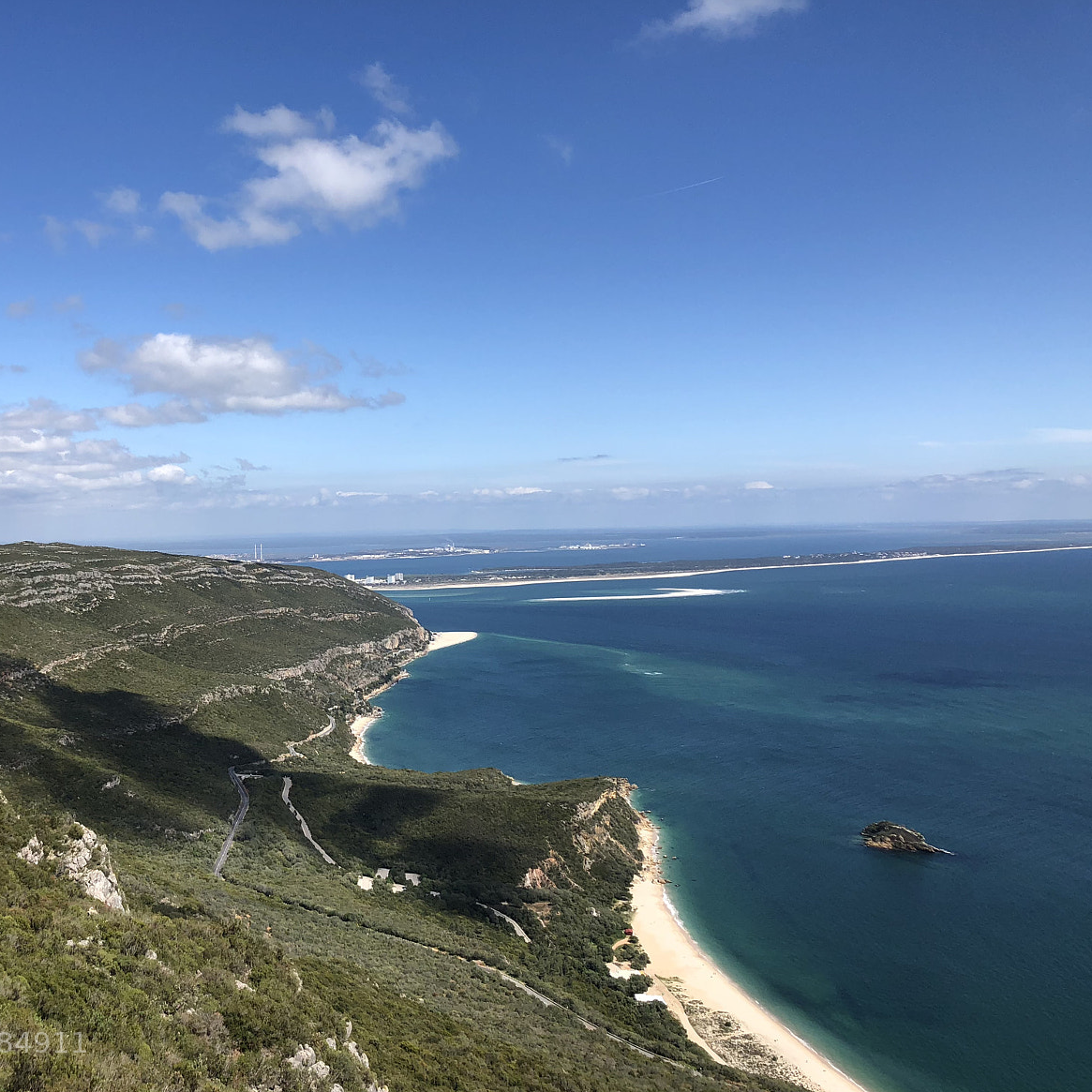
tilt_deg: -1.4
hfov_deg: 47.5
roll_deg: +1.3
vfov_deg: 48.4
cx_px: 347
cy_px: 554
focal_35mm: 34
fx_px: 1213
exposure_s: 1/2667
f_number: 1.8
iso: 25
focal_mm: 4
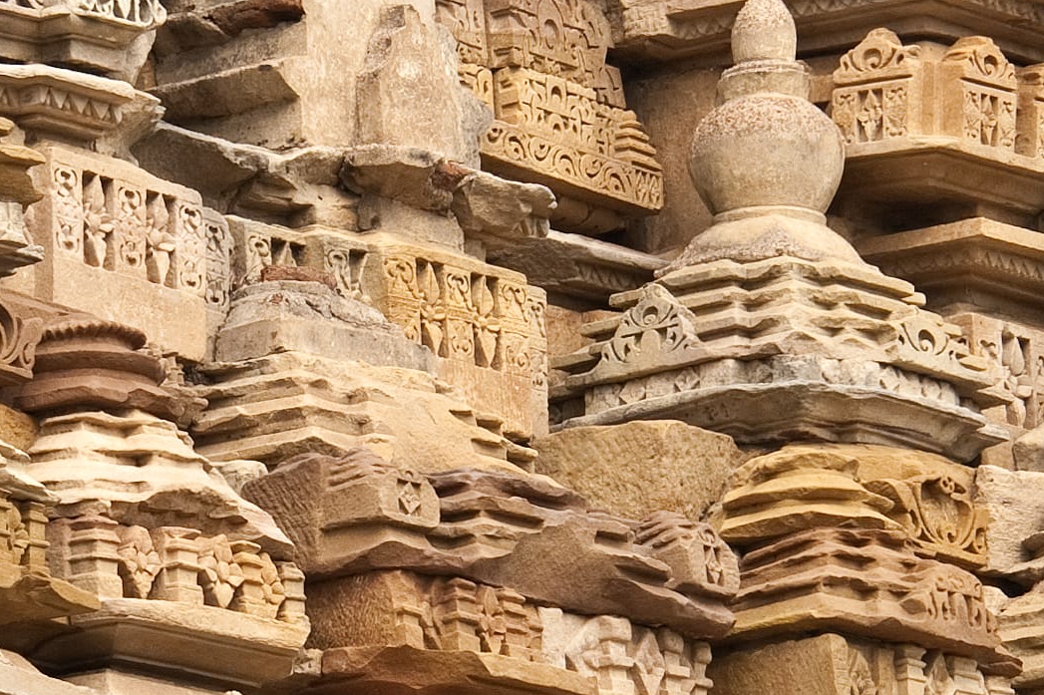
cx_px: 147
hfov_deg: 3.8
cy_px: 599
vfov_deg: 2.5
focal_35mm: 542
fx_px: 15710
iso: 400
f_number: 9
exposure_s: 1/320
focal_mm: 135
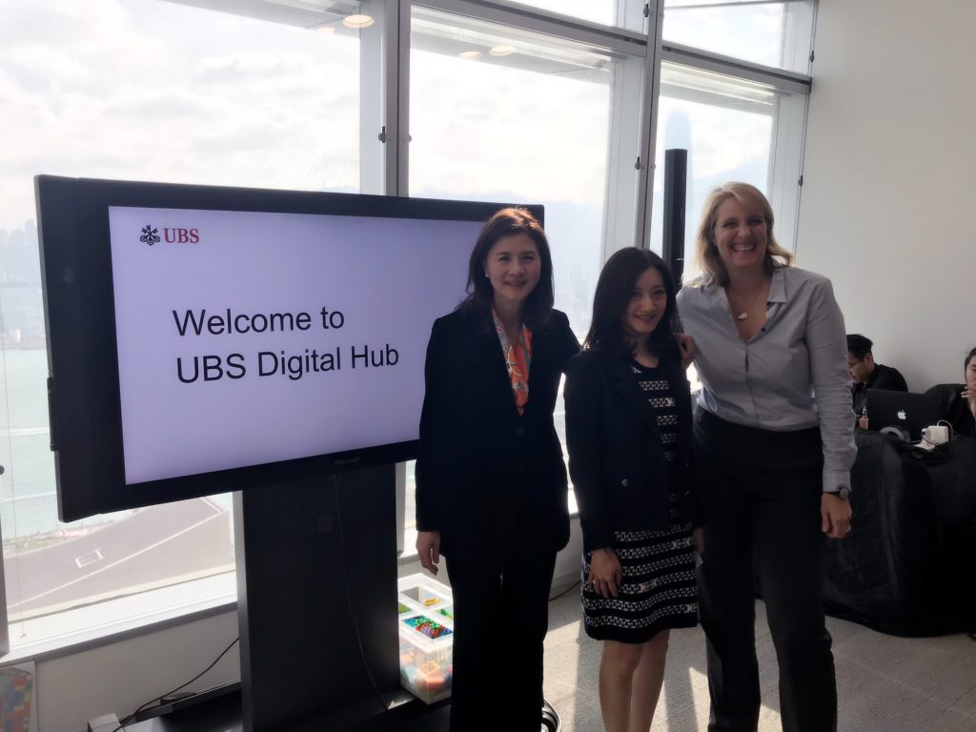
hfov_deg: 63.4
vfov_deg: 49.7
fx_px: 789
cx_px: 488
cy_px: 366
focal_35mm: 28
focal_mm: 3.99
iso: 20
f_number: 1.8
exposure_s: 1/335
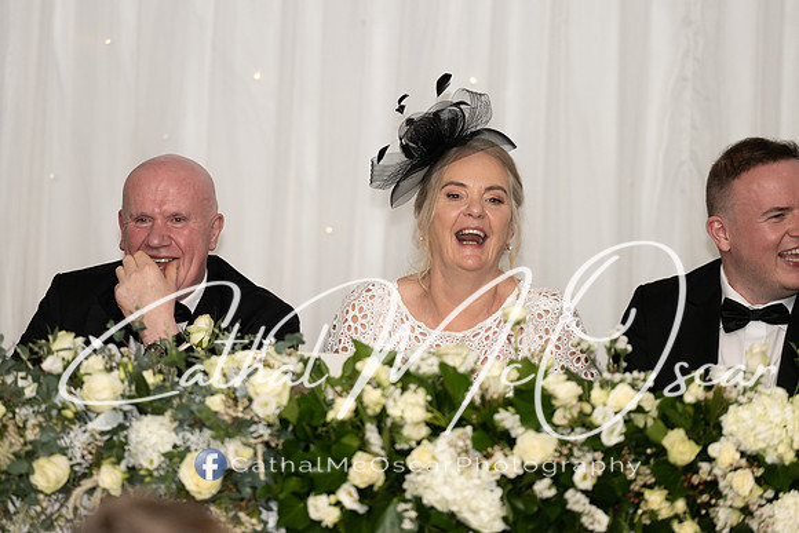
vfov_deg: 6.0
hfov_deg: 8.9
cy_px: 266
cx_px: 338
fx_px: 5126
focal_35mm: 231
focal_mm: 200
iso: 400
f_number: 2.8
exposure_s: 1/160
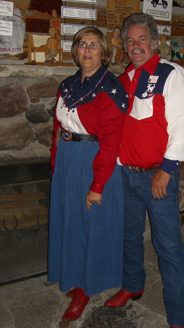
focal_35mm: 46
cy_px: 149
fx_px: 399
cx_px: 120
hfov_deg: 25.8
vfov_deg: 44.5
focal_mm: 7.9
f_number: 2.8
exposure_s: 1/60
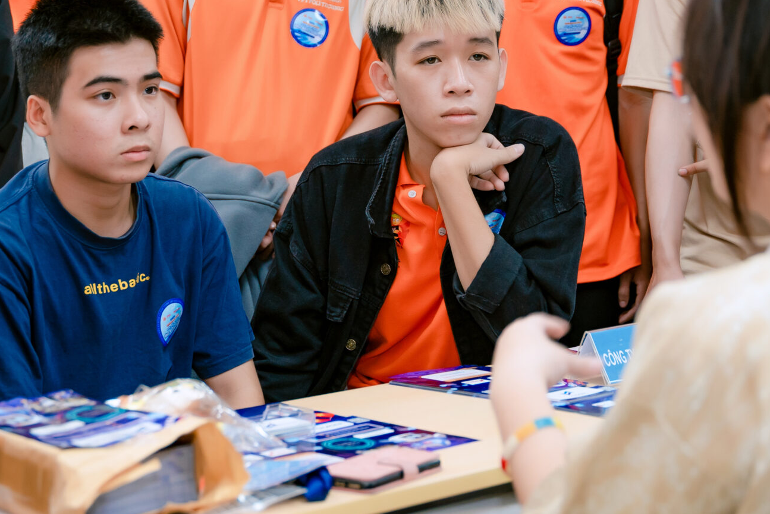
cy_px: 219
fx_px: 1844
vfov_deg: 15.9
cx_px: 340
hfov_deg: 23.6
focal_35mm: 86
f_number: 2.8
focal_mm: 43.6
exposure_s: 1/200
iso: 400
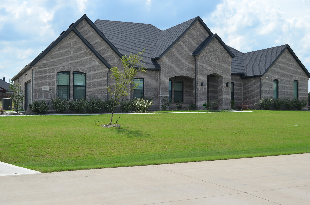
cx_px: 155
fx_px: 412
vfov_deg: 27.9
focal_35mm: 48
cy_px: 102
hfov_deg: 41.2
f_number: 6.3
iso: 400
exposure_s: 1/1600
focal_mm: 32
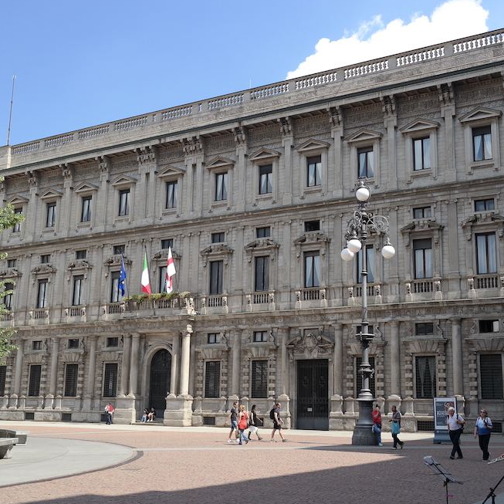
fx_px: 659
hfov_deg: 41.7
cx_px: 297
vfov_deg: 41.9
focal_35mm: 40
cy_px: 258
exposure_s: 1/250
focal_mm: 20
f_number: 5.6
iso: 100
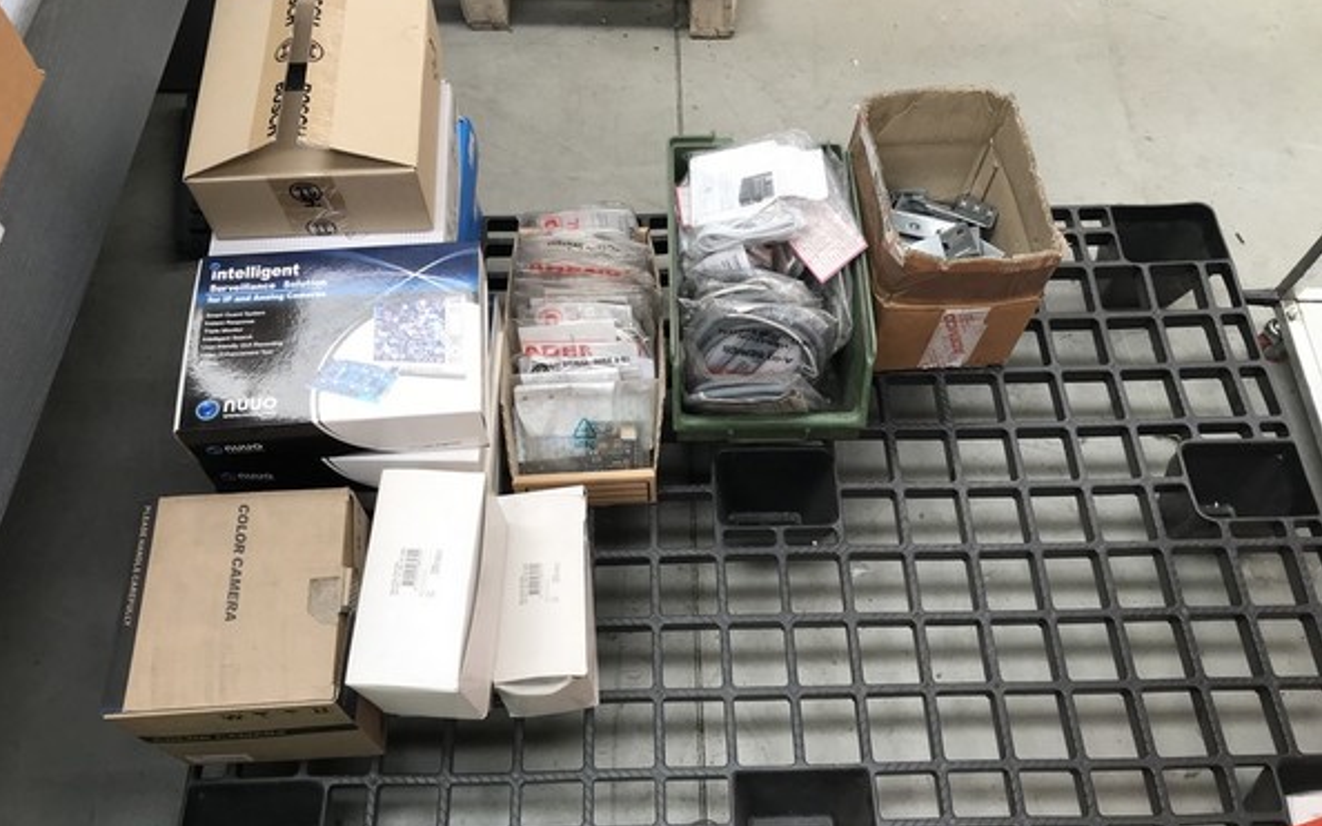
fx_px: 1081
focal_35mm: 30
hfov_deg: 62.9
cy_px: 403
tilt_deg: -60.5
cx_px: 659
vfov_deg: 41.8
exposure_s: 1/100
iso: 25
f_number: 1.8
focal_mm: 3.99
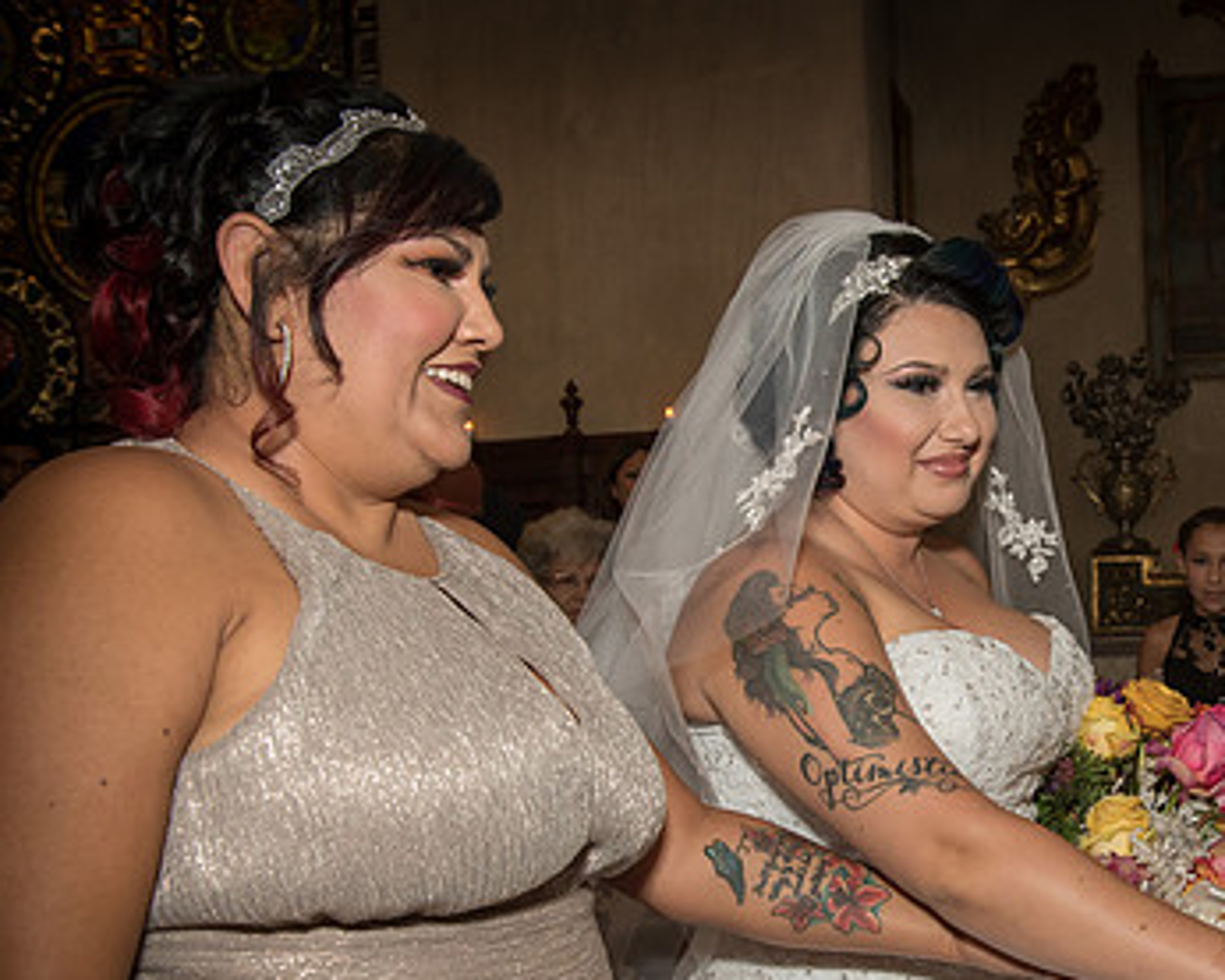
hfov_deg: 40.4
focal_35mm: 44
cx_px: 963
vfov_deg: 33.8
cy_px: 678
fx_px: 1596
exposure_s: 1/125
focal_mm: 28
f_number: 9
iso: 2000
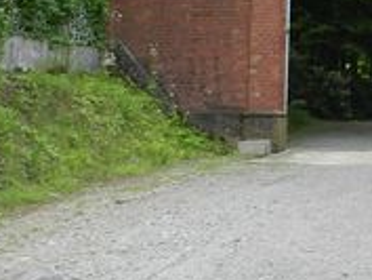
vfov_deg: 15.6
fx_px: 979
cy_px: -64
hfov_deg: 20.6
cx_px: 404
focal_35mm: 91
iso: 160
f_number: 3.4
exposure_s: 1/400
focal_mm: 4
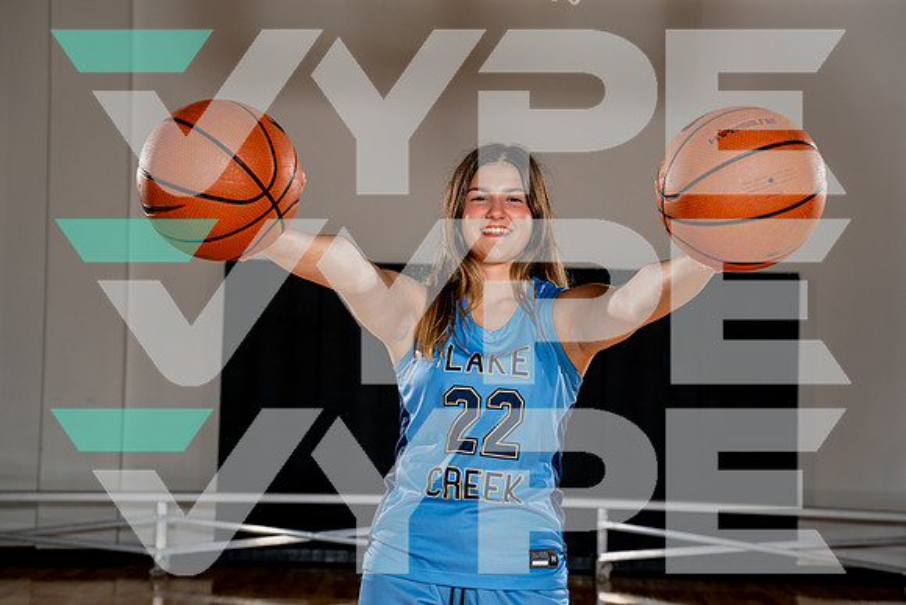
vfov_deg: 19.5
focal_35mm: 70
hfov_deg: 28.8
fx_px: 1762
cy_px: 302
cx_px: 453
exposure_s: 1/250
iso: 100
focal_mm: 70
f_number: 5.6
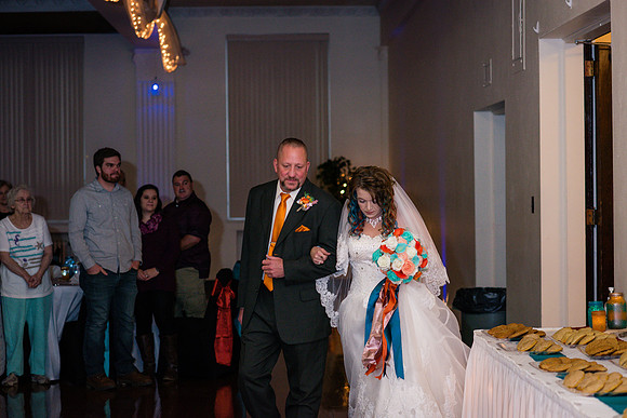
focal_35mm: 85
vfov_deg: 16.1
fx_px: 1481
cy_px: 209
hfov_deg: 23.9
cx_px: 314
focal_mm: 85
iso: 800
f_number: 3.2
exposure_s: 1/200
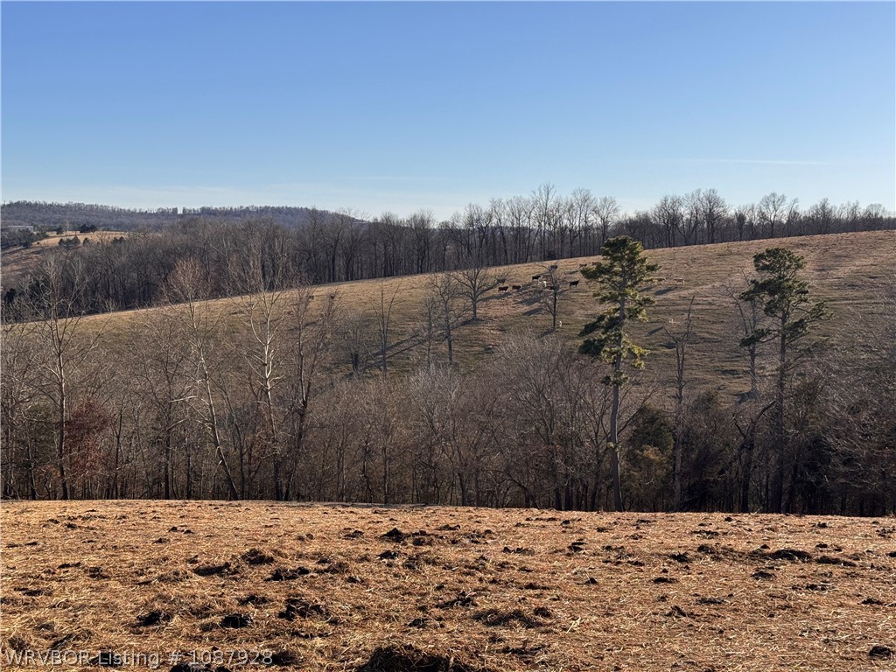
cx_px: 448
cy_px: 336
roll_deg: +0.2
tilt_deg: -4.9
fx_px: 1242
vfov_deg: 30.3
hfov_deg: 39.7
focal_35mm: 48
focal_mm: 6.76
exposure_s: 1/5376
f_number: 1.78
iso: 64
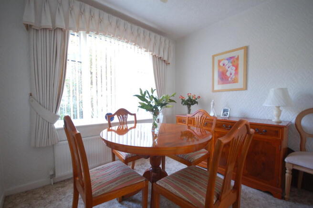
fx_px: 130
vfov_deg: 77.1
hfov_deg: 100.5
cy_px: 104
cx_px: 156
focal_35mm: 15
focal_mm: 10
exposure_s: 1/25
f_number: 4
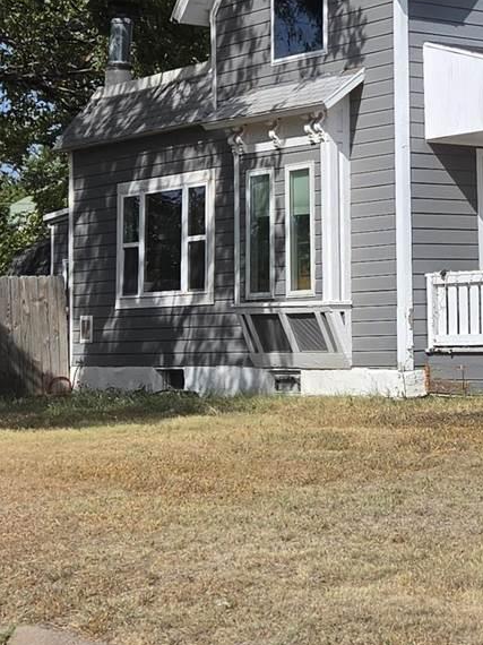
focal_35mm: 93
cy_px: 280
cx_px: 560
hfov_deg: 15.4
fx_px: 1731
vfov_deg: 21.1
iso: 80
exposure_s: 1/5367
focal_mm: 5.4
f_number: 1.8
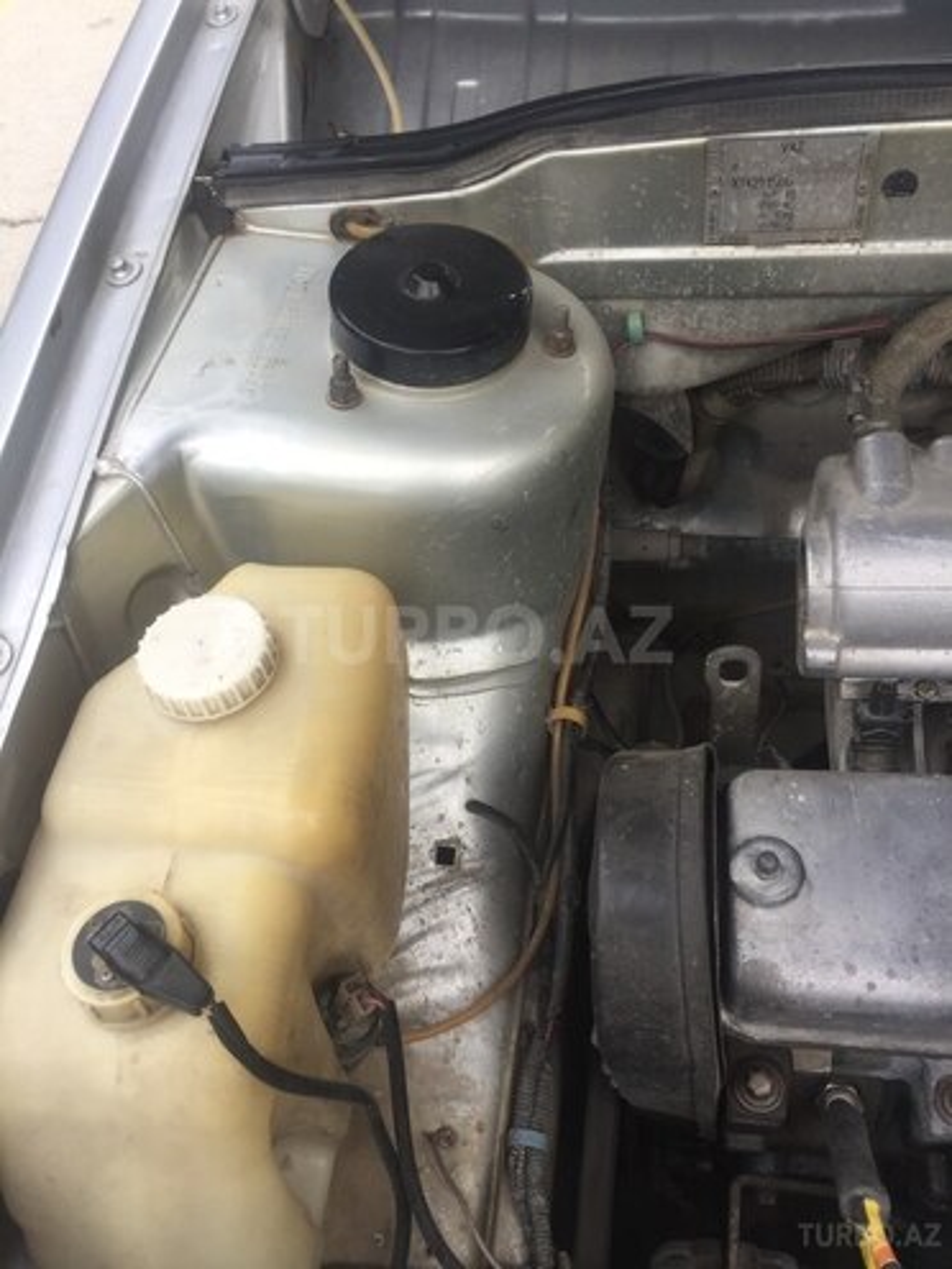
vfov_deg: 61.7
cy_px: 634
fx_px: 1063
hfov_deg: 48.2
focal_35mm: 29
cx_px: 476
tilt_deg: -49.2
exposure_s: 1/377
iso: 32
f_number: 2.2
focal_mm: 4.15
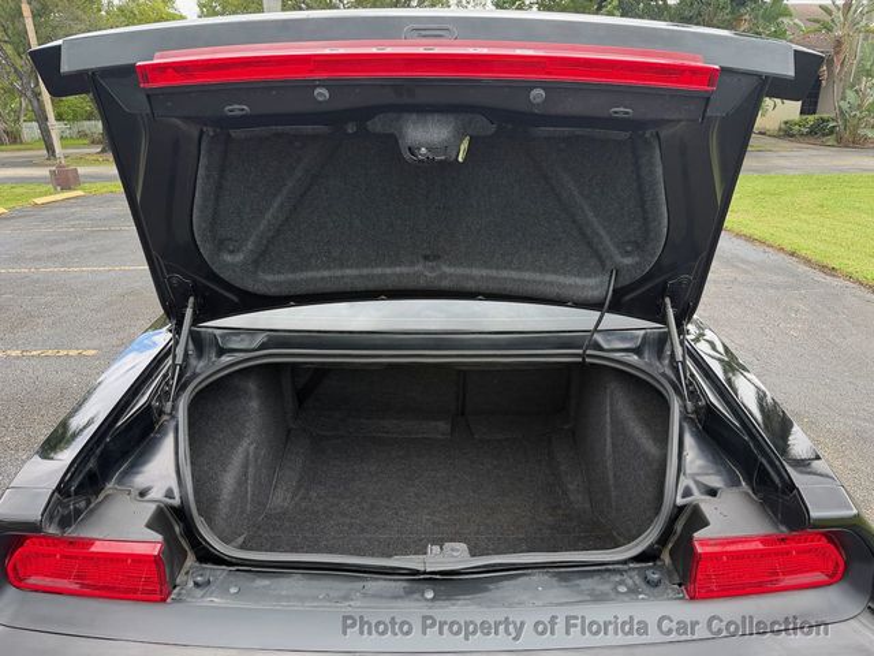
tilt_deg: -17.9
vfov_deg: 56.8
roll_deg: +0.9
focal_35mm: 24
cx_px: 437
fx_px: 606
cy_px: 328
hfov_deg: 71.6
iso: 80
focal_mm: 6.76
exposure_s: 1/298
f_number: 1.78
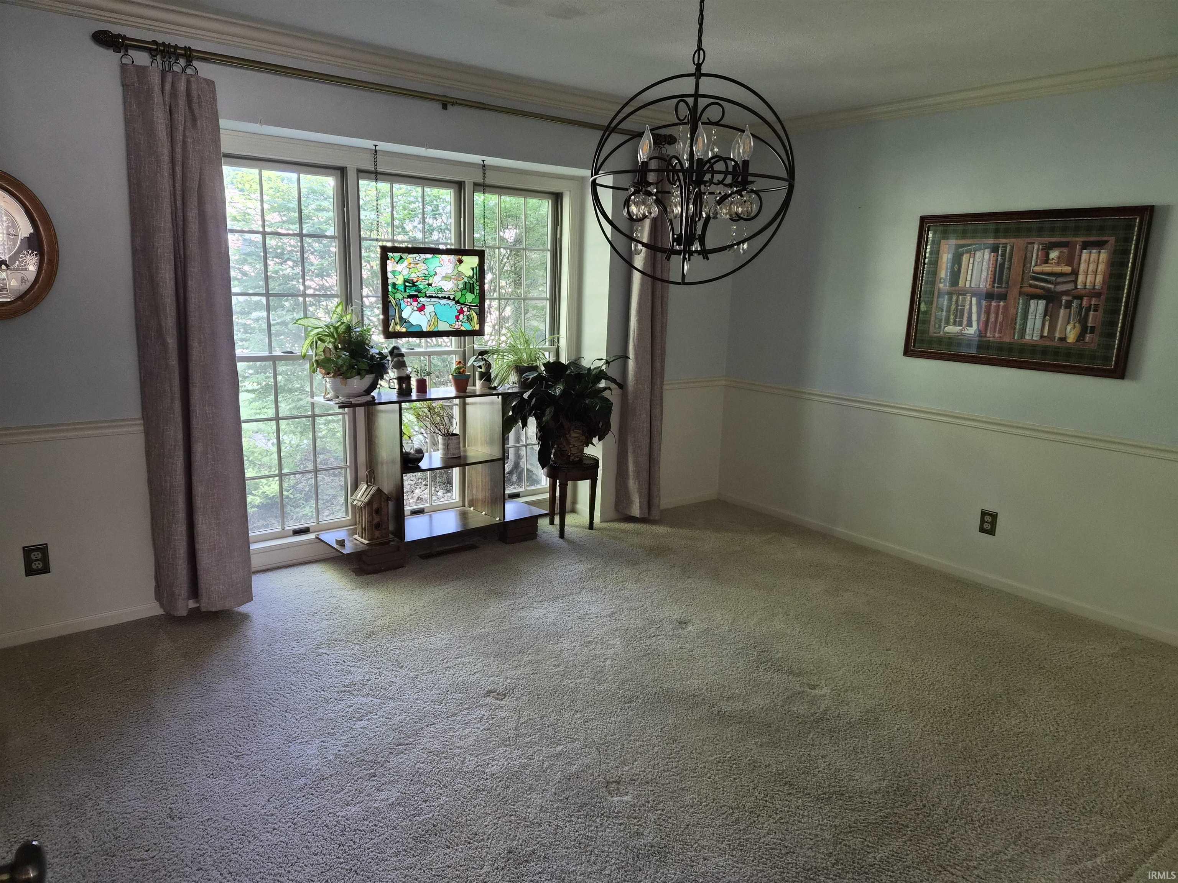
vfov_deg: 58.9
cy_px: 442
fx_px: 783
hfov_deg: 73.9
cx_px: 589
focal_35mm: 23
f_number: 1.8
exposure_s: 1/120
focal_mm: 5.4
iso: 500
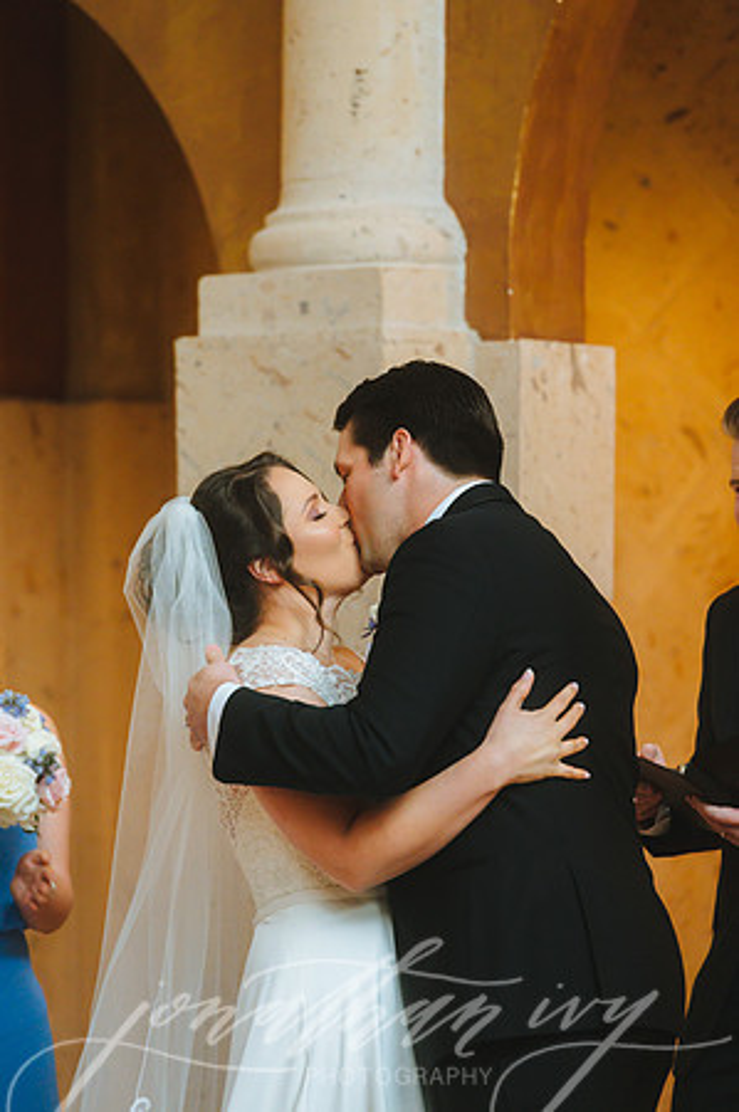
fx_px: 5864
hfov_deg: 7.2
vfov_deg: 10.8
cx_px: 370
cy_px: 556
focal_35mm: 190
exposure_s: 1/160
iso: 4000
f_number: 2.8
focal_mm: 190
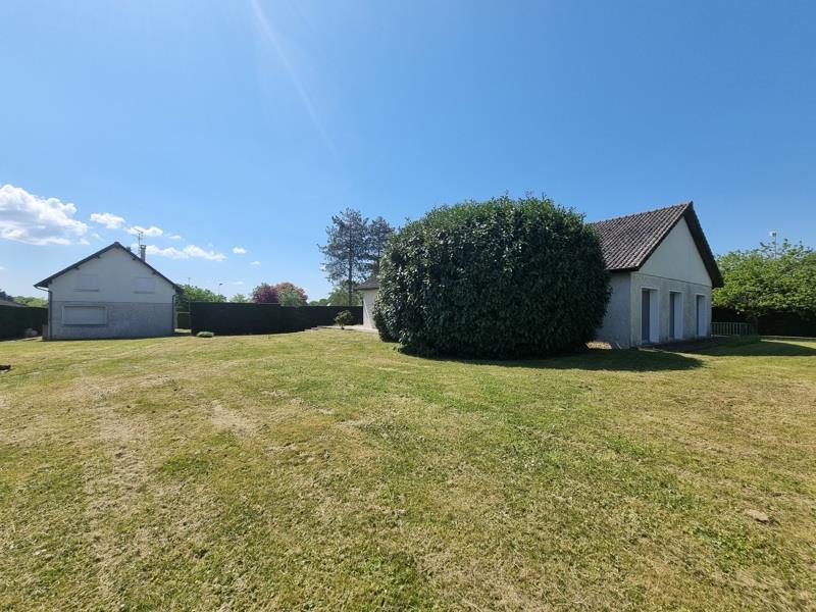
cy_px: 306
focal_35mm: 13
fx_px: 306
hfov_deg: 106.2
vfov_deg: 89.9
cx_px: 408
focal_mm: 2.2
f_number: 2.2
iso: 50
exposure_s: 1/2064
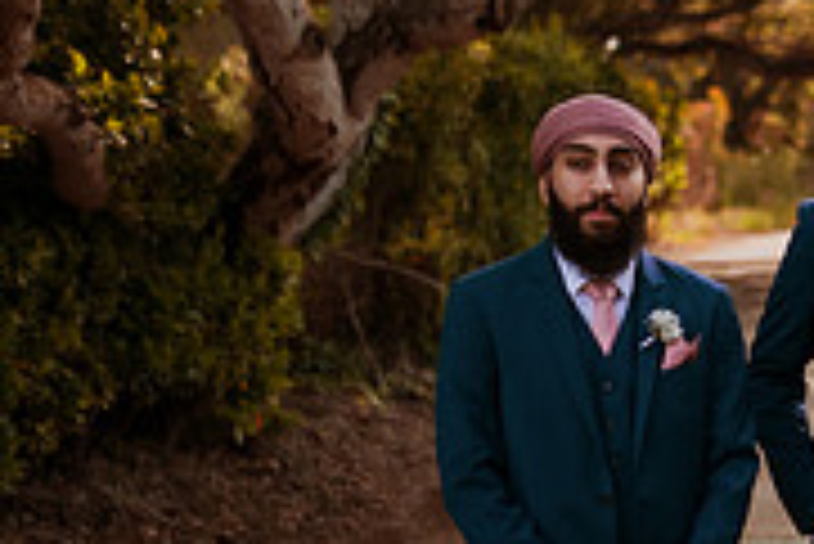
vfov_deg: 12.2
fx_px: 2534
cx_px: 1232
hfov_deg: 16.6
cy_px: 481
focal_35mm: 112
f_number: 1.4
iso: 320
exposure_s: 1/6400
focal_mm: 35
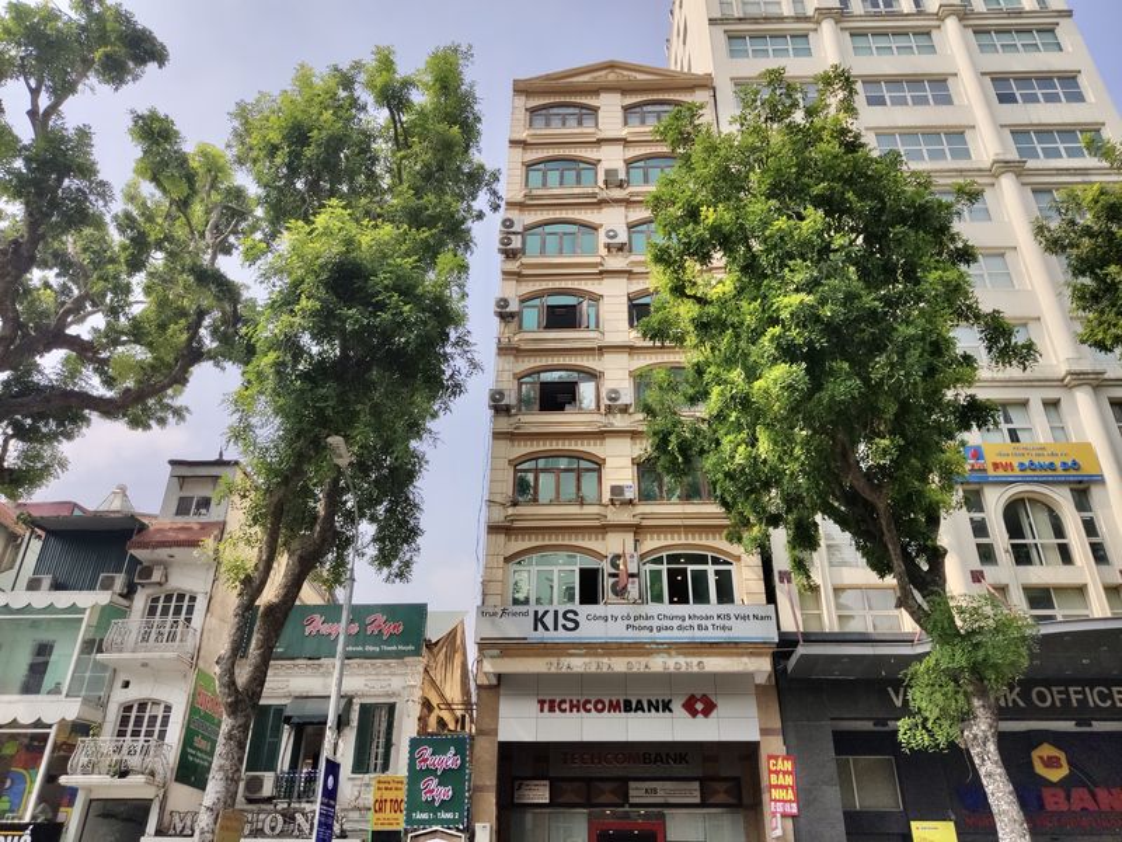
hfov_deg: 67.3
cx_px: 561
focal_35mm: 26
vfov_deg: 53.1
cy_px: 421
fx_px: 843
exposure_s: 1/2672
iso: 112
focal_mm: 4.75
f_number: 1.75
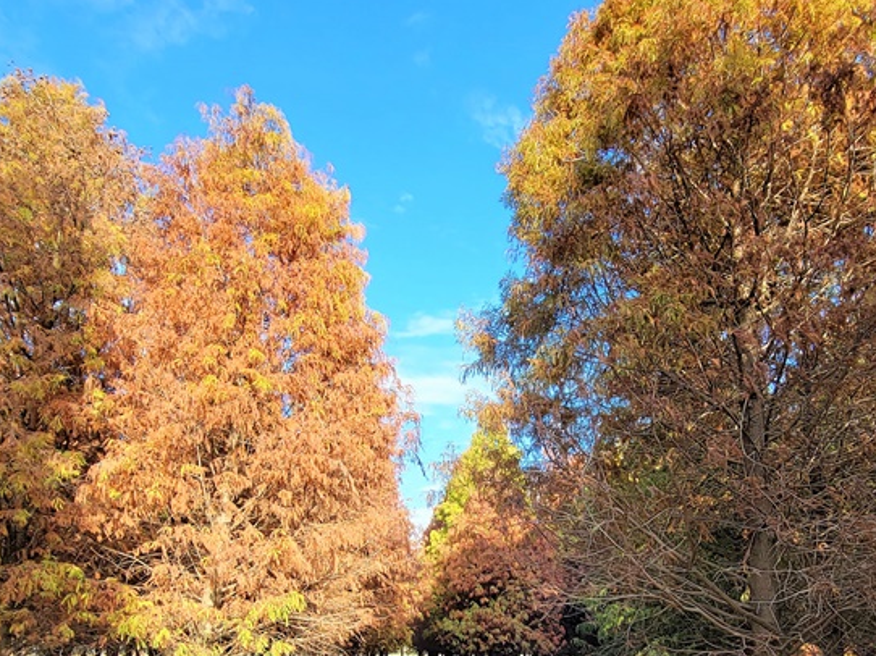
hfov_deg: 71.3
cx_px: 495
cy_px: 519
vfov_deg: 53.3
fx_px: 607
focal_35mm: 24
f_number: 2.2
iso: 50
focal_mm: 2.2
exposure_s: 1/261
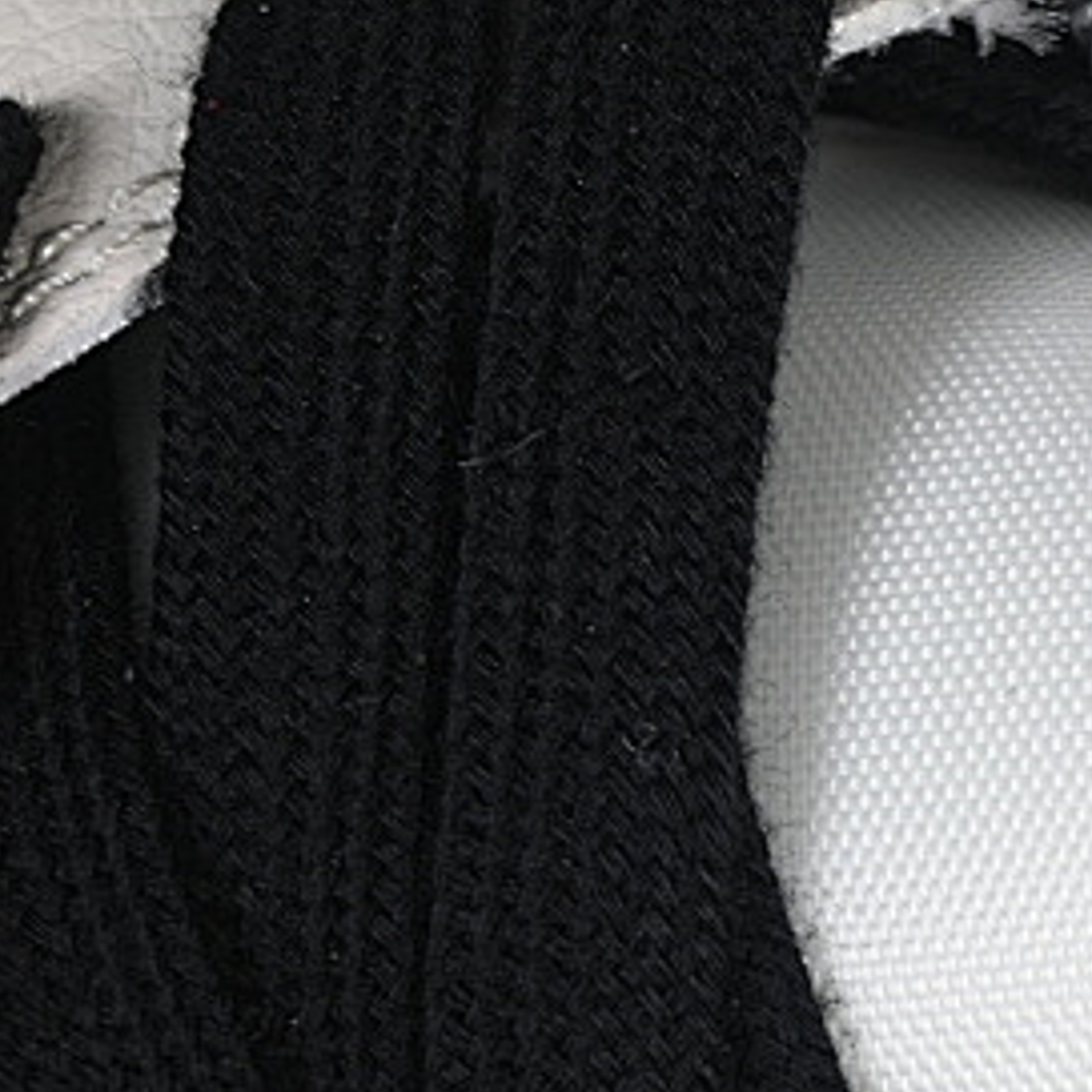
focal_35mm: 253
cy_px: 1036
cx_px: 1353
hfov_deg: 6.9
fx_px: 9030
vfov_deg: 6.9
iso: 160
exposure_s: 1/80
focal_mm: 50
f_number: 7.1
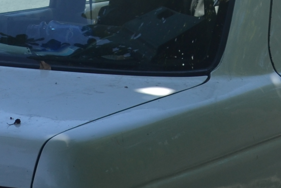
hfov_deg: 13.9
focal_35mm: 145
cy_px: -110
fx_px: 1132
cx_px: 292
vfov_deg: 9.2
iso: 100
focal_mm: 20
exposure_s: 1/200
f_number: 7.1
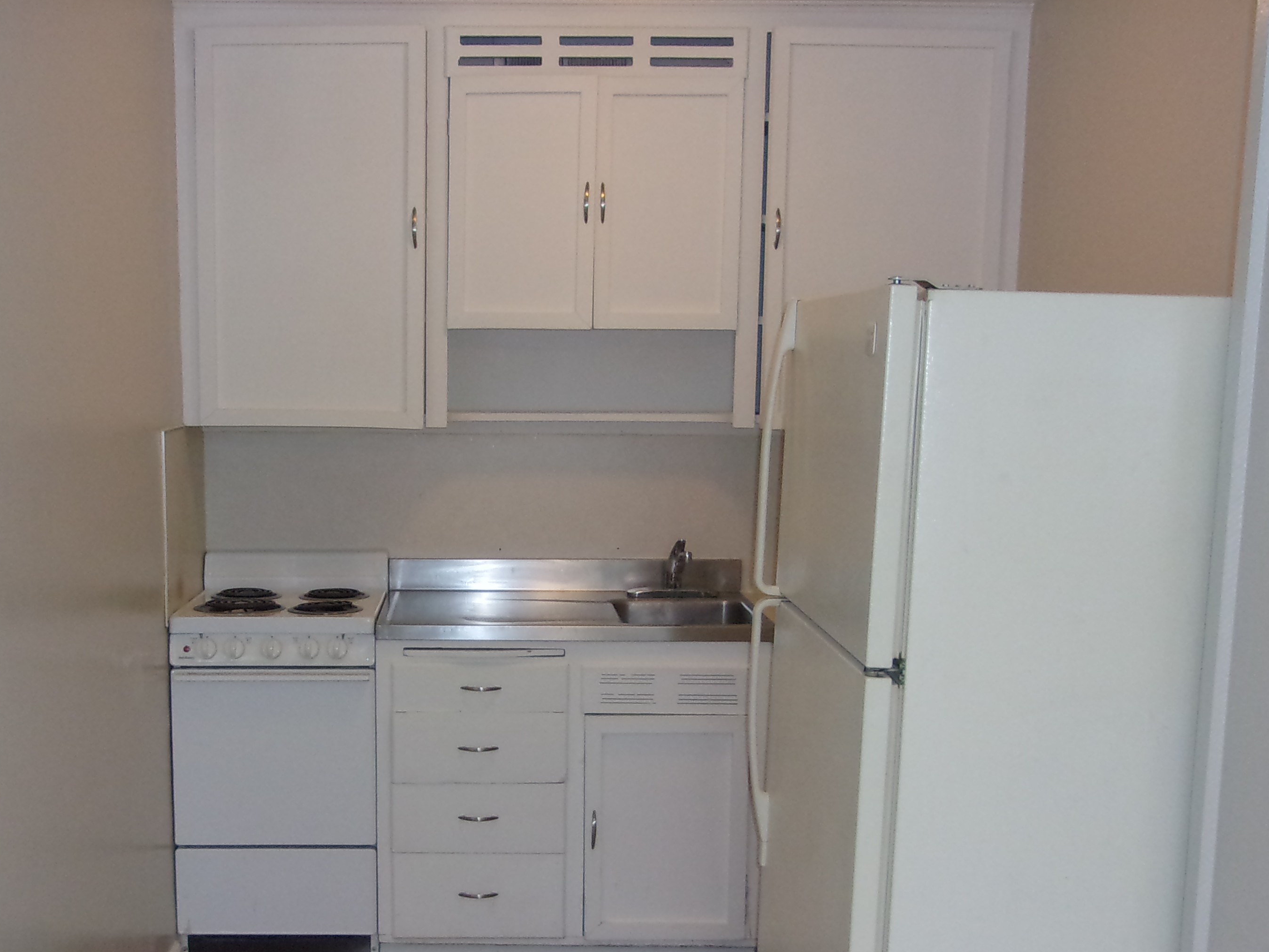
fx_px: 1686
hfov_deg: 40.9
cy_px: 633
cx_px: 459
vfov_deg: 31.3
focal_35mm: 46
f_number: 3
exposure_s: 1/34
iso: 200
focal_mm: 4.9
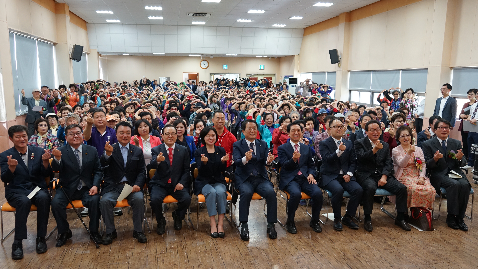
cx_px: 235
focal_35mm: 32
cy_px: 150
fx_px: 406
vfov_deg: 36.6
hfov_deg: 61.0
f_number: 6.3
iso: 2000
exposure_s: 1/60
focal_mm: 30
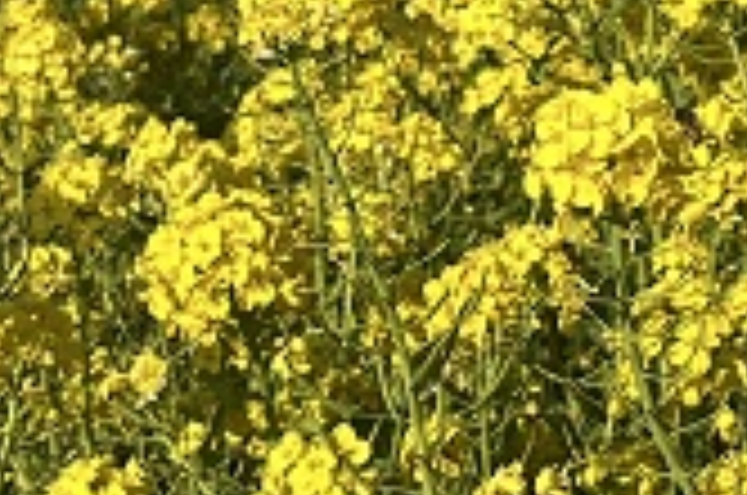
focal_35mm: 133
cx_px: 821
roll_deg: -1.3
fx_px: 2754
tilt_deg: -10.5
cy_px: -376
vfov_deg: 9.8
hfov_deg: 15.1
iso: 50
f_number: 1.5
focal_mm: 5.7
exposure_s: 1/10309
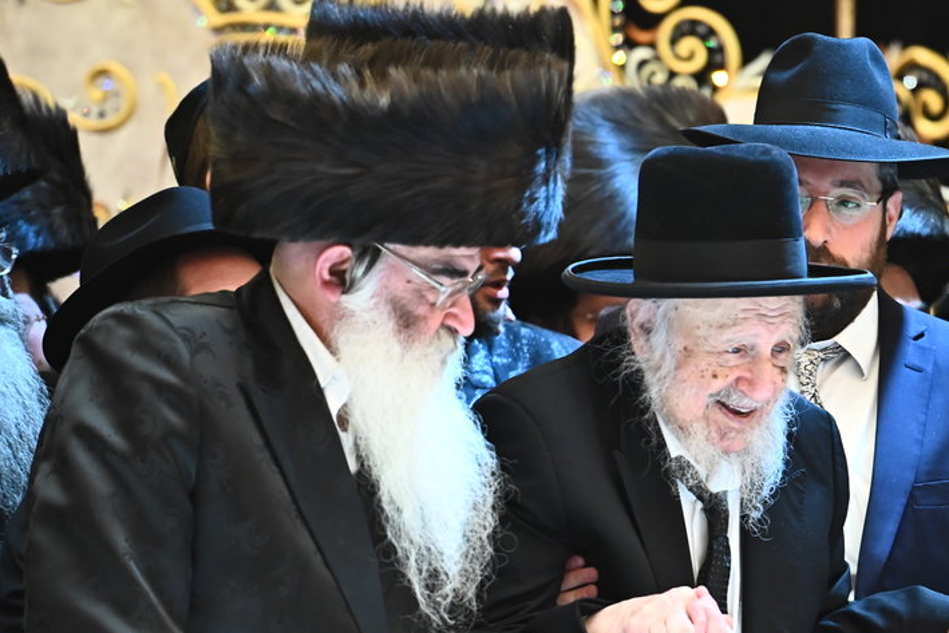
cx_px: 875
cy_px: 485
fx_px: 9887
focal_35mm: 375
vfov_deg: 3.7
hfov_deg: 5.5
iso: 2500
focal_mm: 190
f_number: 3.5
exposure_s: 1/200
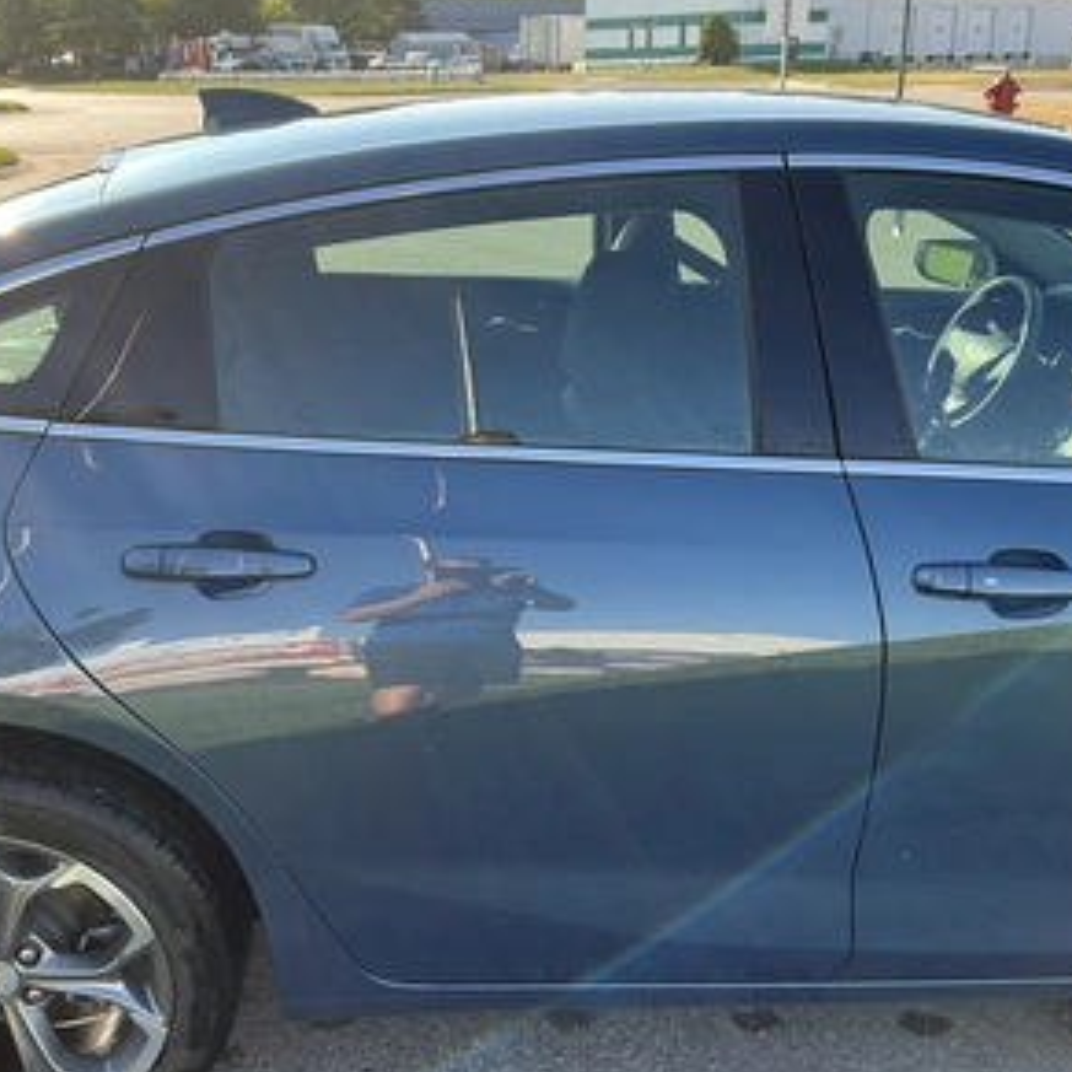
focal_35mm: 34
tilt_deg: -20.7
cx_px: 449
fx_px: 1191
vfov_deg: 48.5
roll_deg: +1.4
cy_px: 538
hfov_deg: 48.3
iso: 25
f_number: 1.8
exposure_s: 1/314
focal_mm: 3
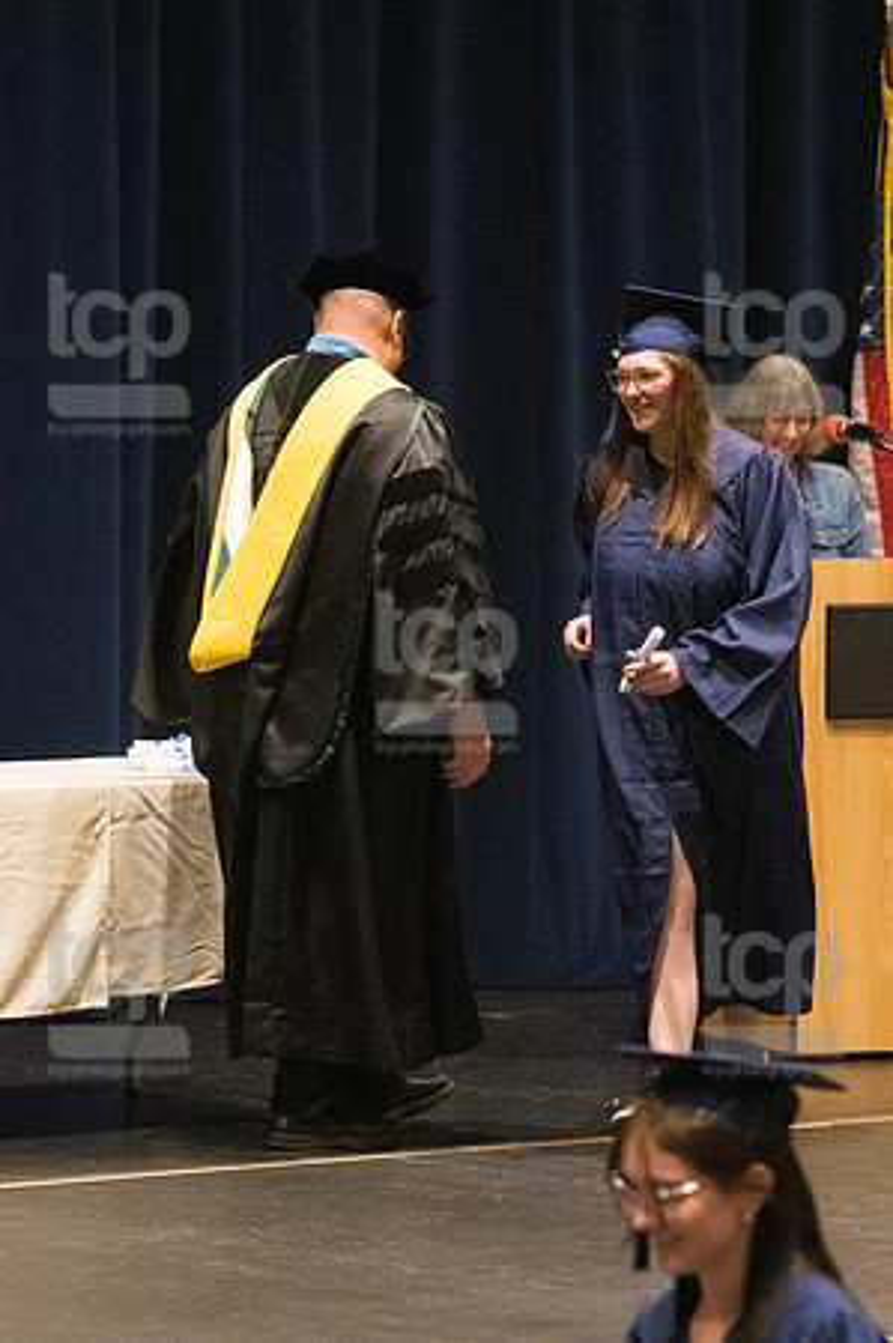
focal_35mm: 225
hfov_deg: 6.1
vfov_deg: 9.2
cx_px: 446
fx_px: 8391
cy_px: 672
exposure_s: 1/250
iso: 8000
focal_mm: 150
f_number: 4.5
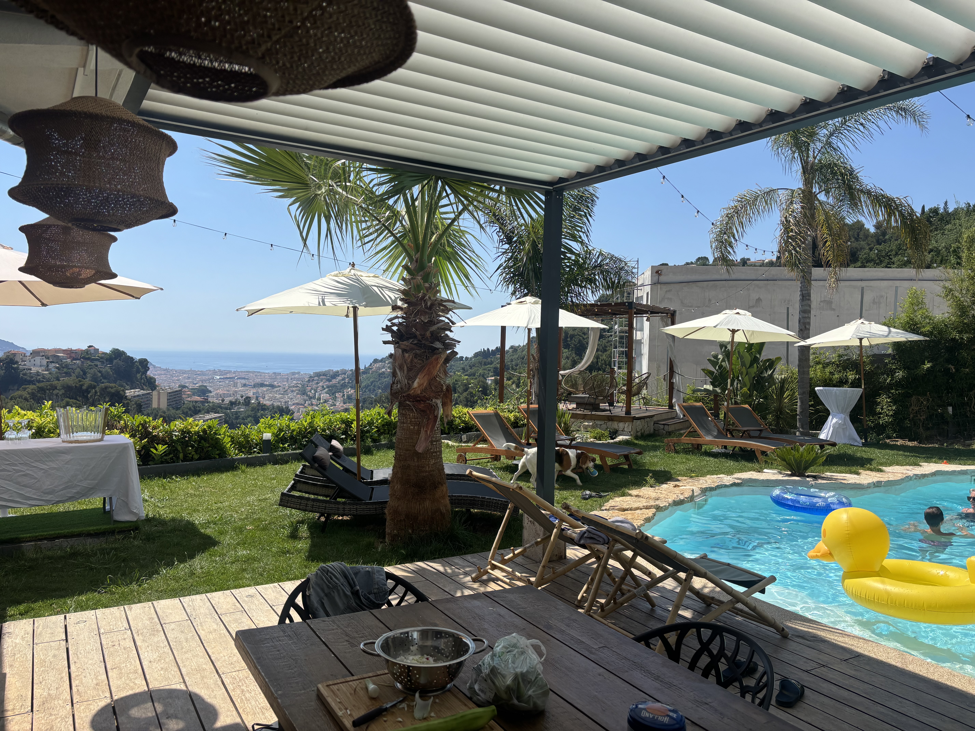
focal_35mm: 26
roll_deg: -1.2
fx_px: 732
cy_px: 366
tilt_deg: -1.7
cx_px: 488
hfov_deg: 67.3
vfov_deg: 53.1
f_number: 1.6
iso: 50
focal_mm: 5.96
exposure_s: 1/4082
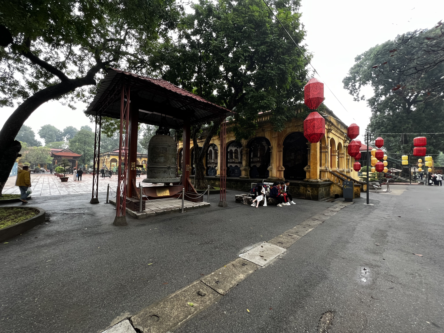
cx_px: 222
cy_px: 166
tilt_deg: +1.9
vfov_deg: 89.9
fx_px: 167
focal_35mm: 13
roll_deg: -1.0
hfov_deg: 106.2
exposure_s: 1/99
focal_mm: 1.57
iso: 160
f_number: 1.8
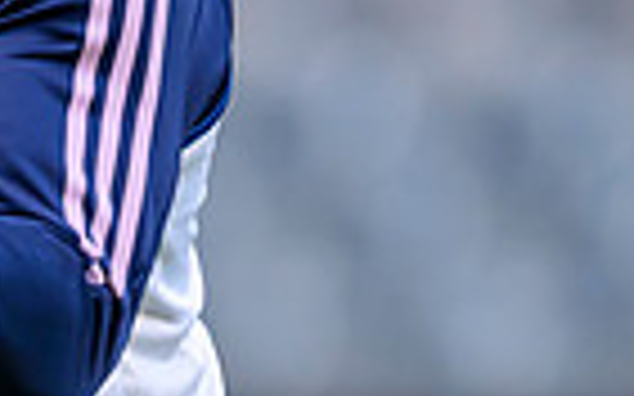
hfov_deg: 0.7
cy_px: -23
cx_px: -621
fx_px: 53179
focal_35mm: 3079
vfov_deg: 0.4
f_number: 4
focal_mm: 560
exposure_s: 1/1000
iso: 1000
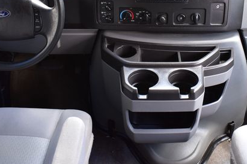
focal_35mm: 42
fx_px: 288
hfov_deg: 45.7
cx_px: 164
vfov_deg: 31.4
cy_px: 44
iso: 400
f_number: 6.3
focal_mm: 18
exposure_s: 1/15
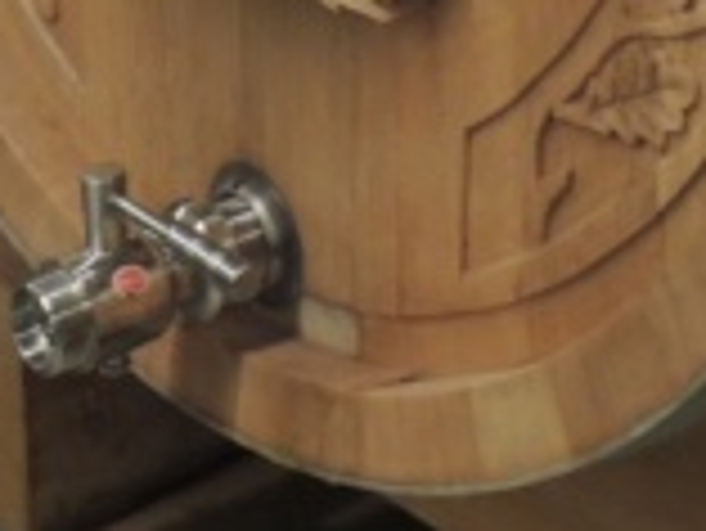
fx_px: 2000
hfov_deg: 20.0
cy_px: -436
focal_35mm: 98
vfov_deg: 13.5
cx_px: 436
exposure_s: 1/8
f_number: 3
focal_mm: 4.3
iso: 560
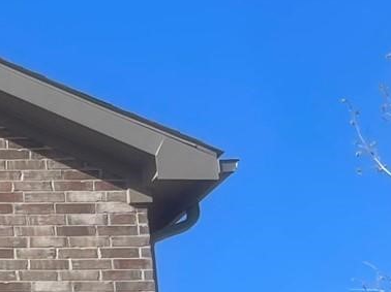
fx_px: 1592
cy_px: 574
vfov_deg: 9.8
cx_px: -598
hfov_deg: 11.3
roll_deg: -0.6
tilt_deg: +12.2
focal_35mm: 141
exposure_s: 1/3165
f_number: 1.6
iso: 32
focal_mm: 5.1
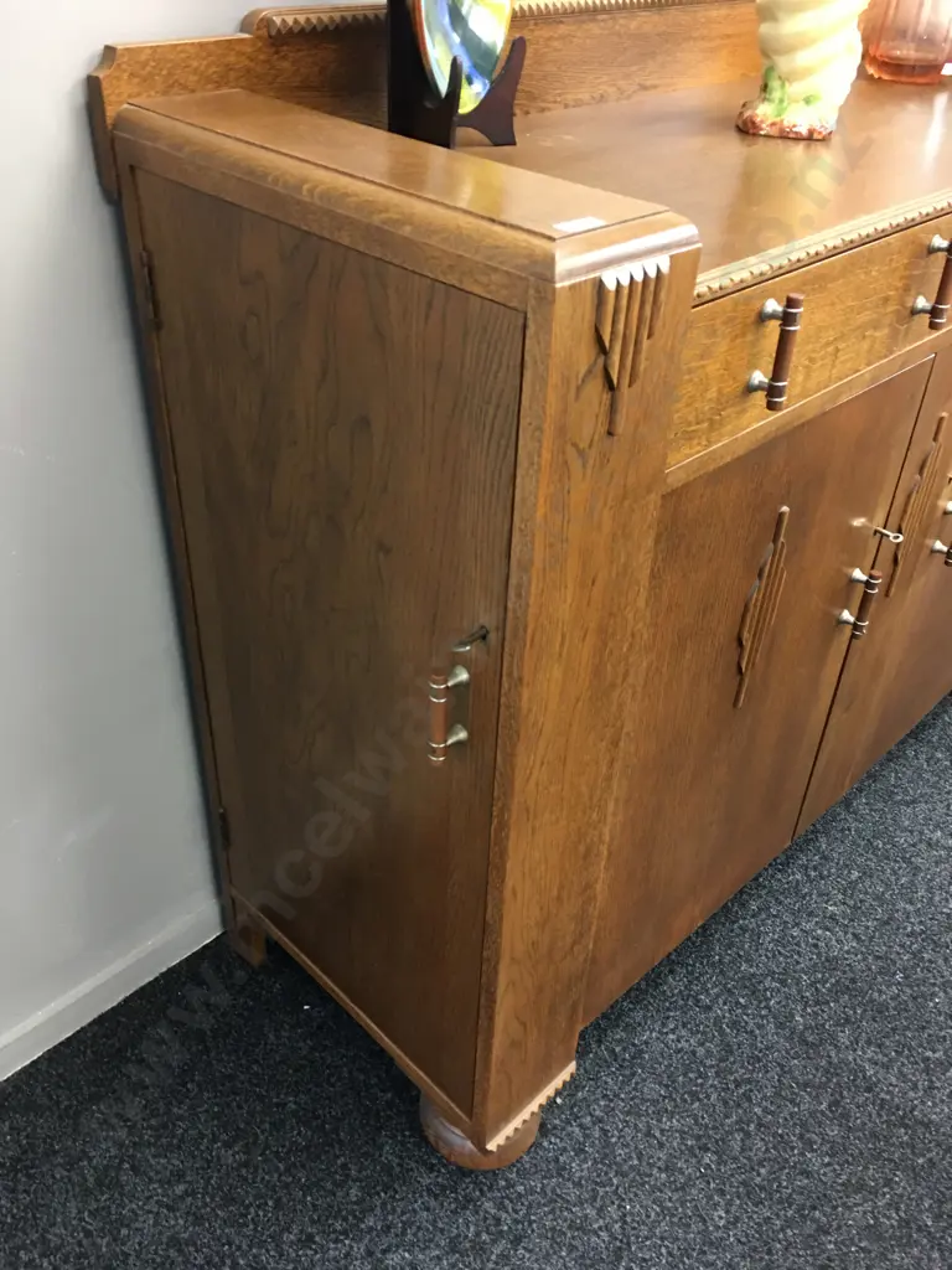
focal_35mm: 29
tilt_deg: -33.9
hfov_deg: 48.2
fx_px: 1063
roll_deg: -3.4
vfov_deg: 61.7
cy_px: 635
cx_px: 476
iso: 125
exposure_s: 1/8
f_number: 2.2
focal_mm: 4.15
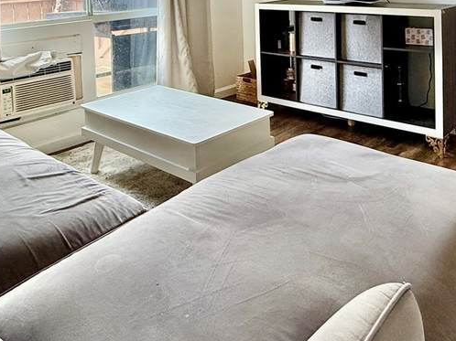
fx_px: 474
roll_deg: +2.5
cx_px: 266
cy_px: -17
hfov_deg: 51.1
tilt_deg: -1.4
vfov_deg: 35.0
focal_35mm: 36
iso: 100
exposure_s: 1/120
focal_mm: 2.22
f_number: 2.2
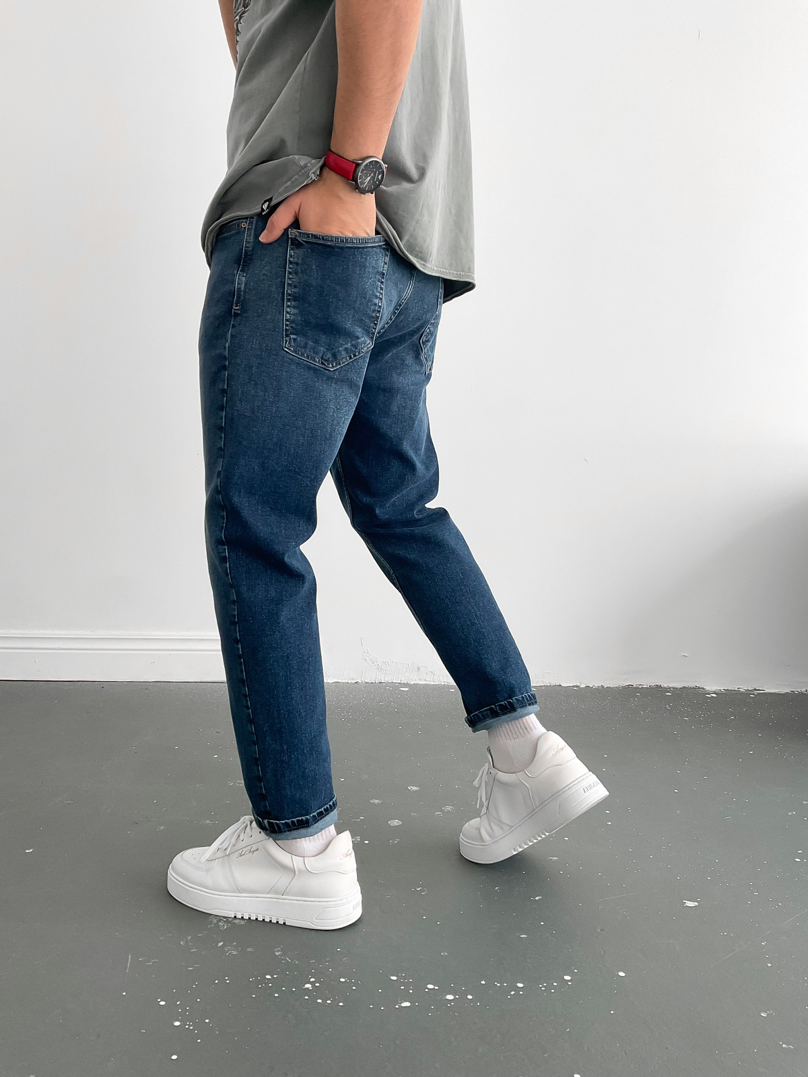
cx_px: 404
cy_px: 538
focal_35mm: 29
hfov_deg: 48.2
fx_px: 903
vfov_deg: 61.7
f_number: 1.8
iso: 32
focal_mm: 3
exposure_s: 1/120
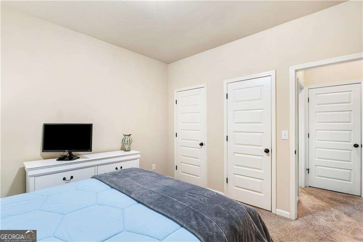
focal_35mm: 16
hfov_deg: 95.0
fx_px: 166
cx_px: 182
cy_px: 121
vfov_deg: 72.0
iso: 400
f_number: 8
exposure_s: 1/10
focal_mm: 11
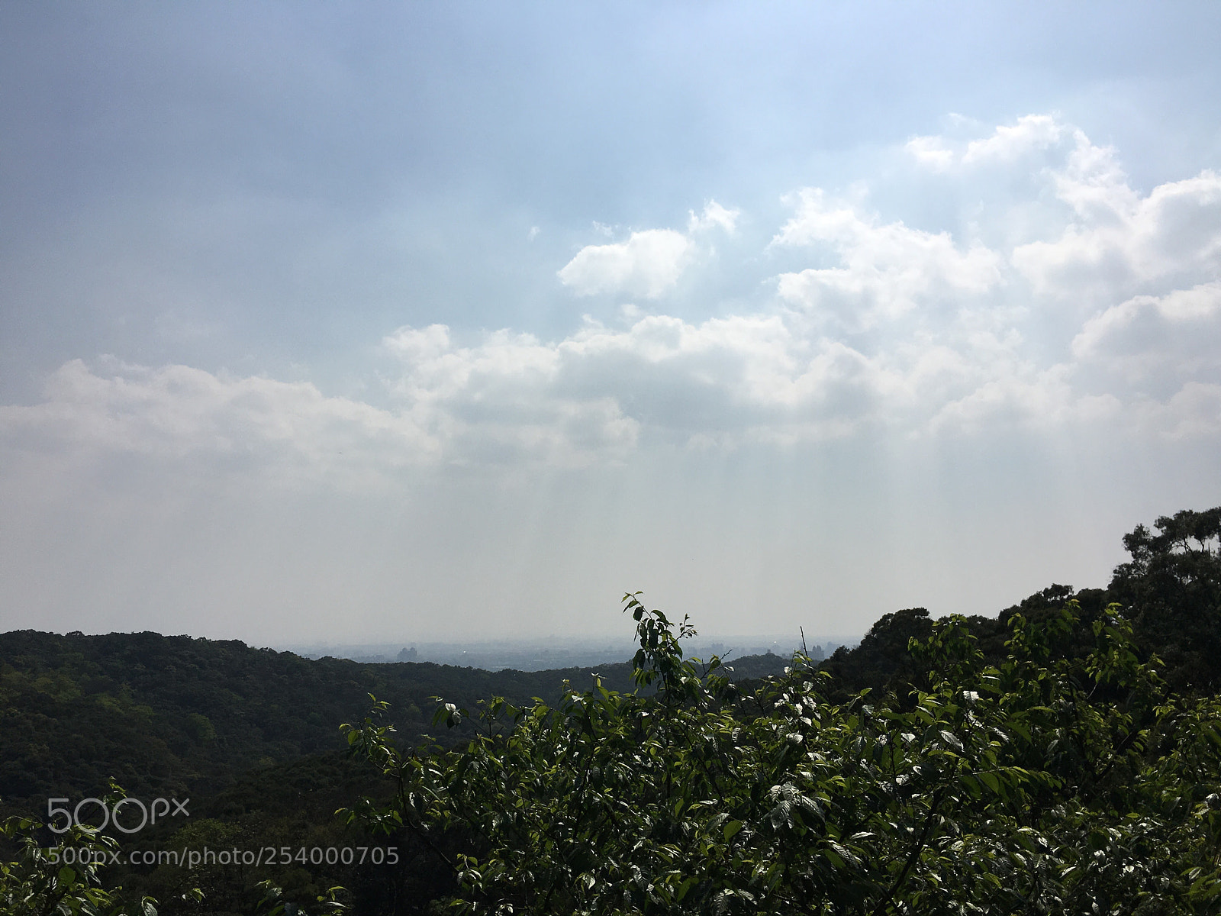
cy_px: 458
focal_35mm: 29
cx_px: 610
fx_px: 1023
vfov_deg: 48.2
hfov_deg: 61.7
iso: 25
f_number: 2.2
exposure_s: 1/8547
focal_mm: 4.15
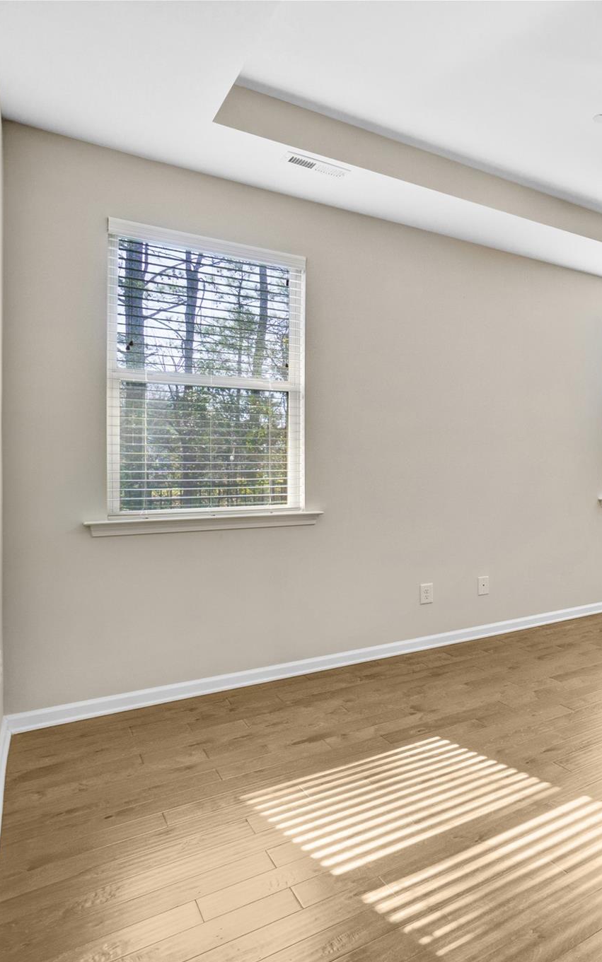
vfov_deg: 77.1
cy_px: 481
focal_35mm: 23
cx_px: 688
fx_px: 604
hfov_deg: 40.7
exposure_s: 1/15
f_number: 9
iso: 250
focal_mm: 10
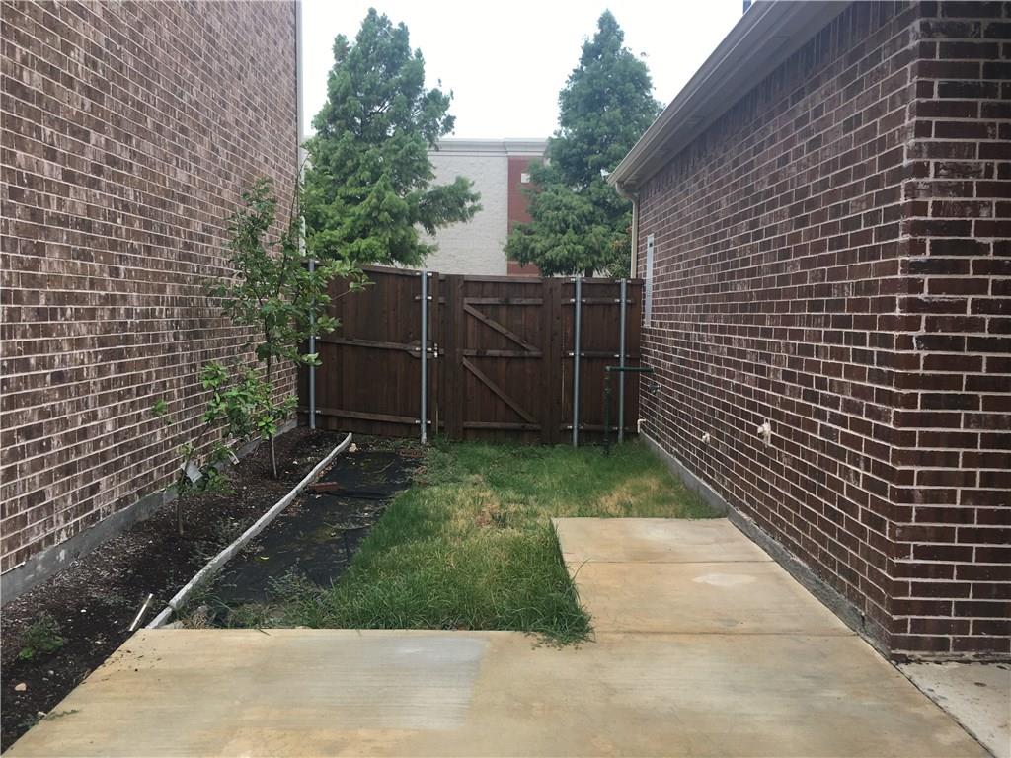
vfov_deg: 48.2
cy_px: 379
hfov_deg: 61.7
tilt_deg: -4.0
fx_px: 847
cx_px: 506
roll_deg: -0.9
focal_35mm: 29
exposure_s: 1/373
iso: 25
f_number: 2.2
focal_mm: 4.15
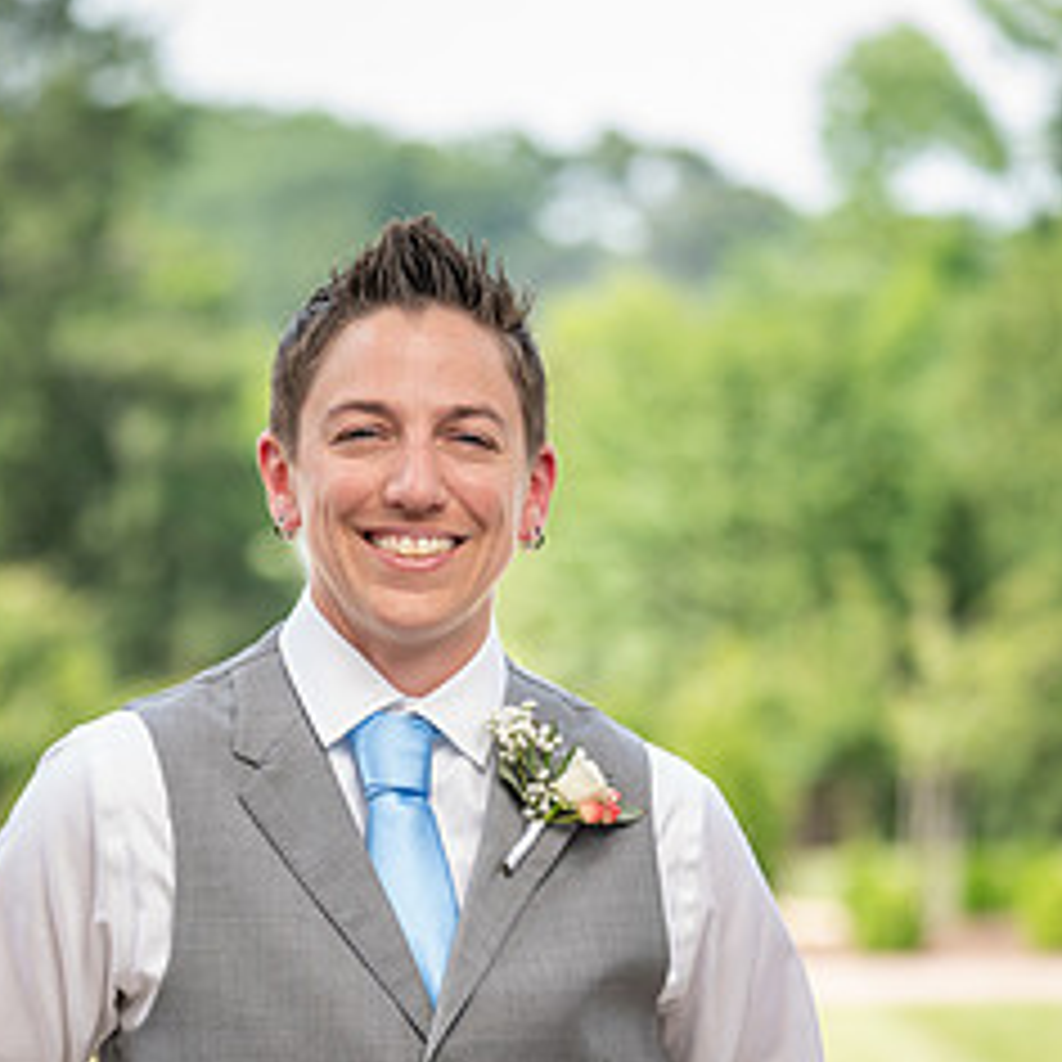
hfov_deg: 12.8
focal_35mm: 136
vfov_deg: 12.8
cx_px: 392
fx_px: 4721
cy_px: 891
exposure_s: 1/250
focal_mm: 84
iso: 50
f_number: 2.8
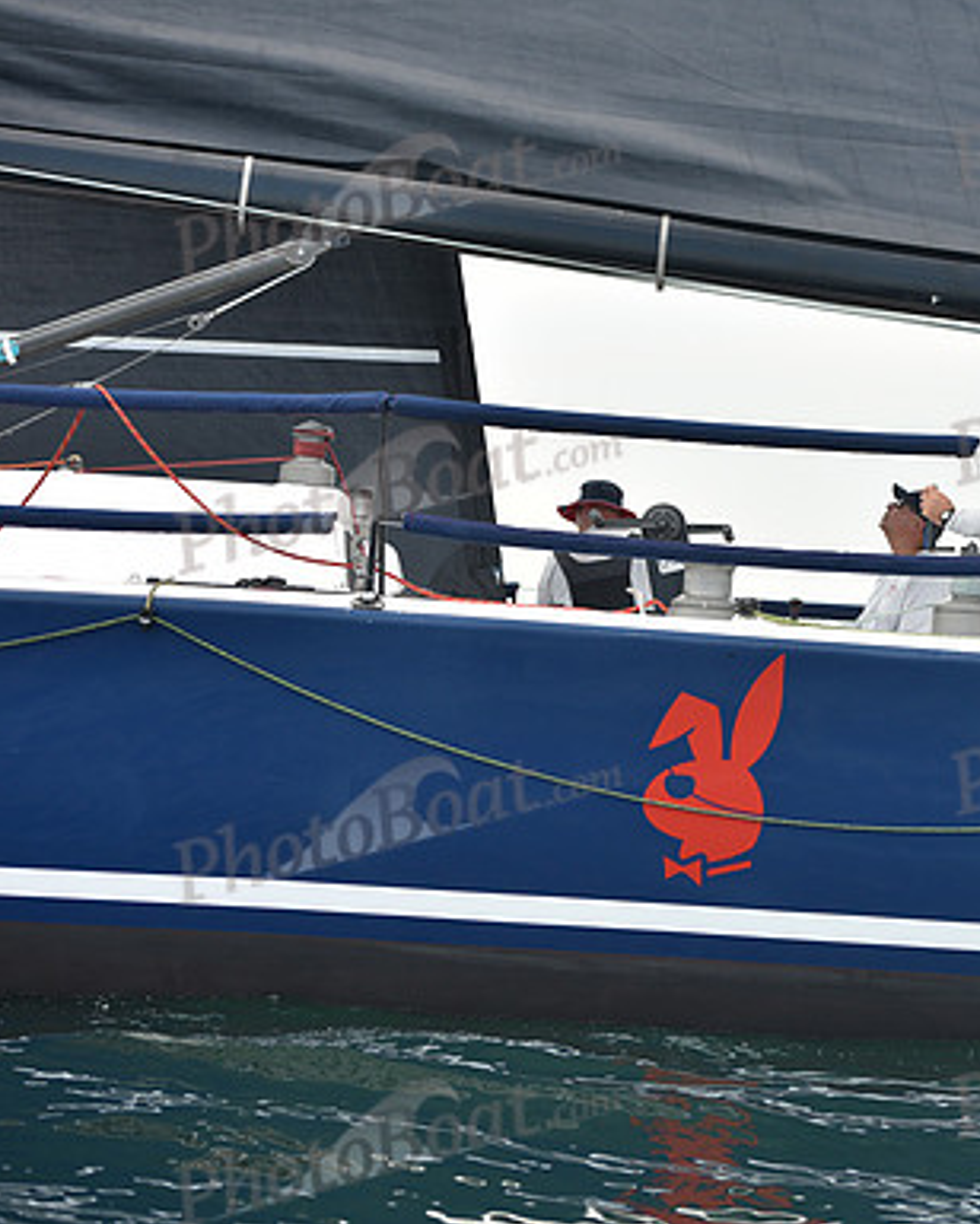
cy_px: 612
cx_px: 789
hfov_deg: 13.2
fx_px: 4206
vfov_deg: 16.6
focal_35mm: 116
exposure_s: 1/640
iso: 250
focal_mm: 82
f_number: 4
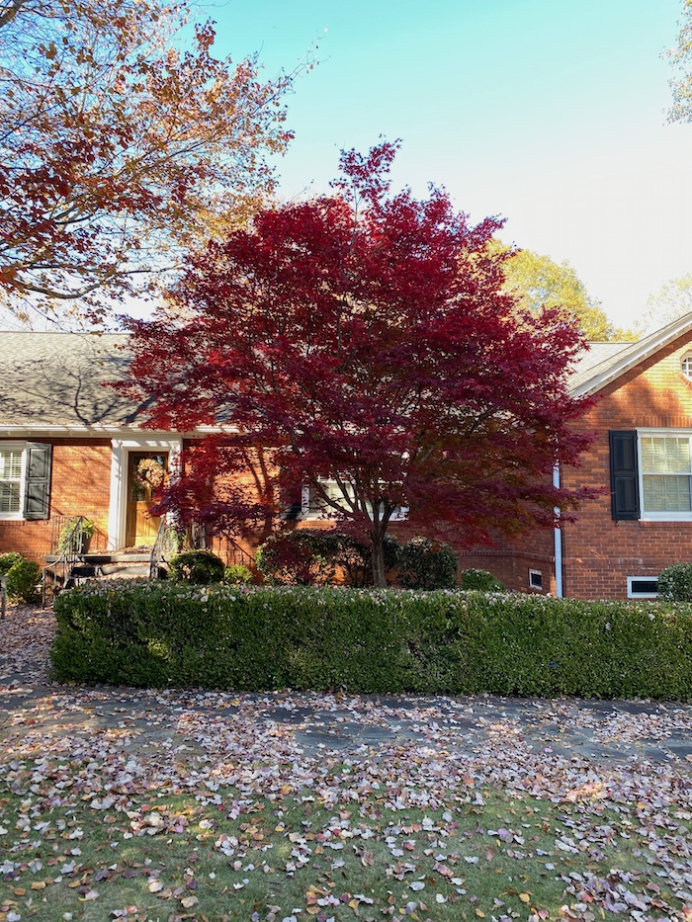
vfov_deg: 67.3
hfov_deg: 53.1
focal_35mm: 26
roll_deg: -0.6
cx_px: 346
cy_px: 461
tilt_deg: +6.4
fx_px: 693
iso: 64
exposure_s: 1/121
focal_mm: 4.25
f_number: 1.8
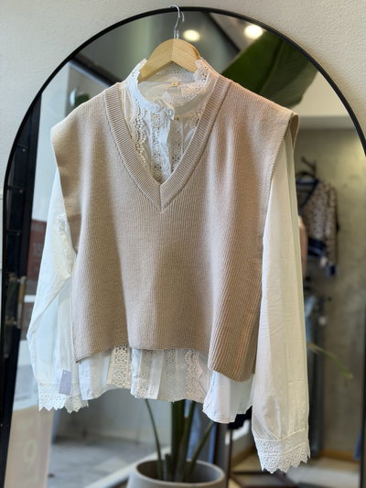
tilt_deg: -8.4
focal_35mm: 48
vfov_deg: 39.6
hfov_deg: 30.3
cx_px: 183
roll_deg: +0.4
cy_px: 244
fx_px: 676
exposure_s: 1/100
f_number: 1.78
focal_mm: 6.76
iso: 80
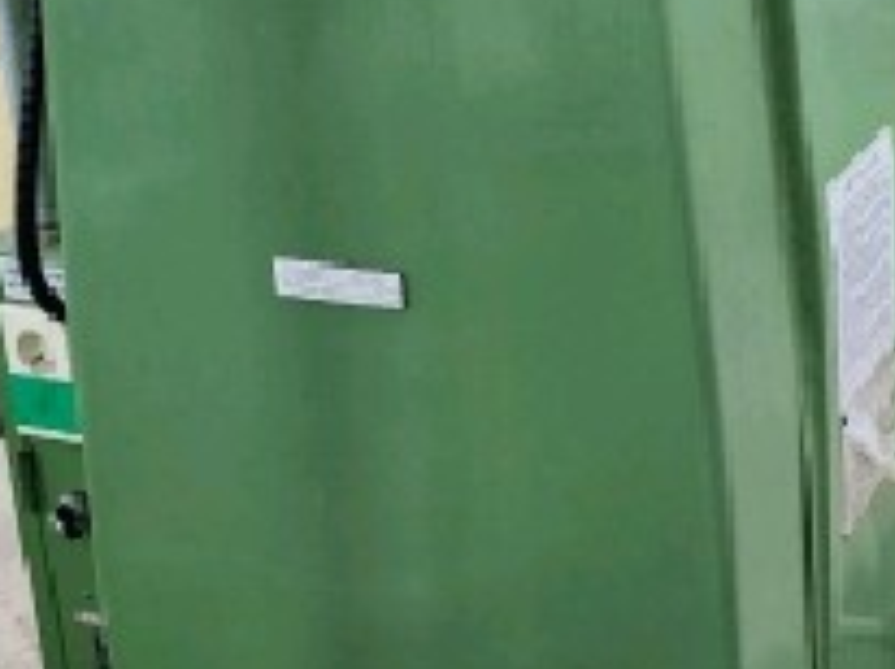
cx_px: 756
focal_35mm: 67
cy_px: 122
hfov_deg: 28.2
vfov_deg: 21.6
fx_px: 1730
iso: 160
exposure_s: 1/120
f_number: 1.8
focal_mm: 6.4
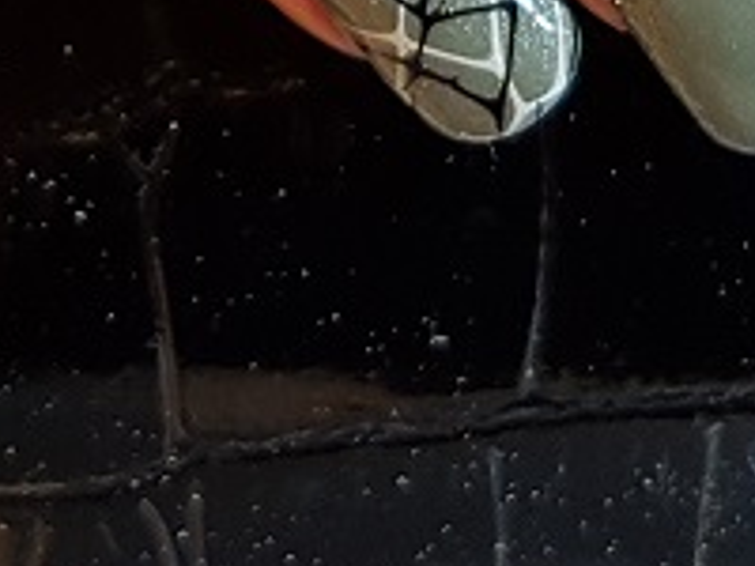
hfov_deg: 15.7
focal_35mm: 125
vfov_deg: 11.2
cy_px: -408
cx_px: 143
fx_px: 2726
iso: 160
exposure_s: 1/33
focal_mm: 4.2
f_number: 1.7
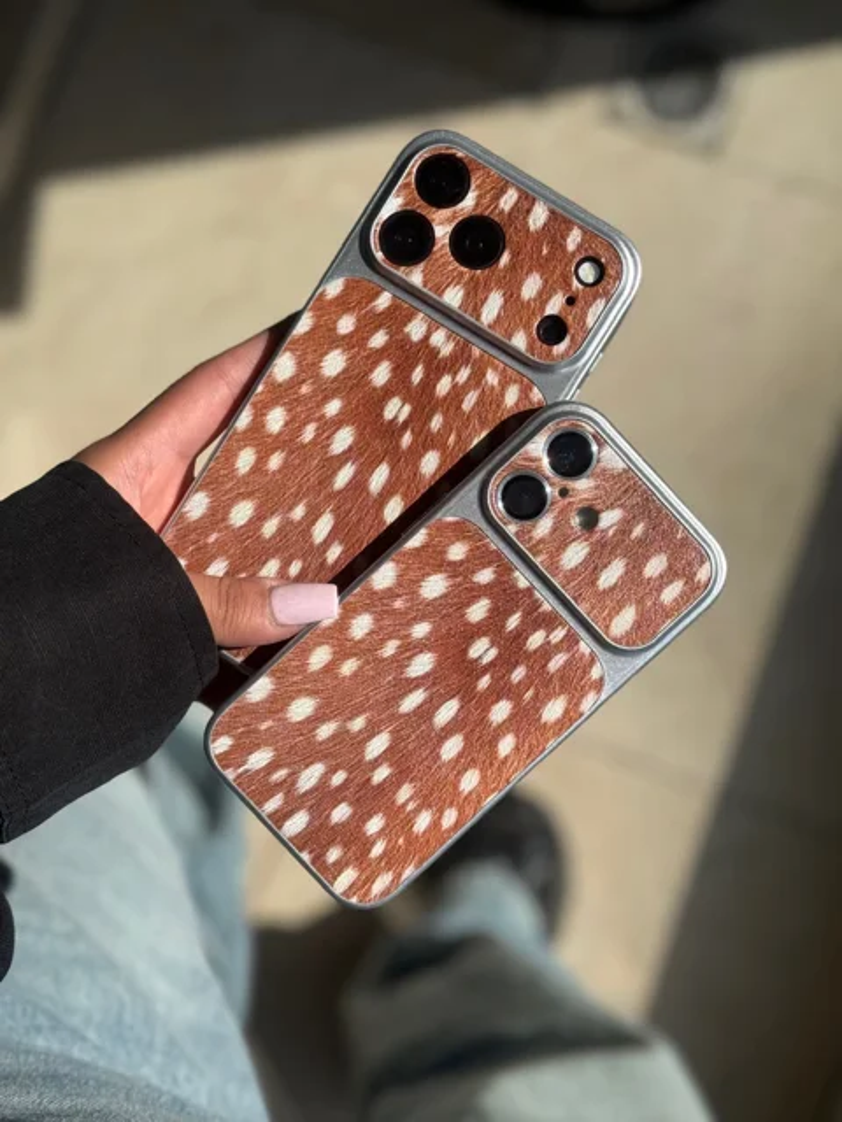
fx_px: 1557
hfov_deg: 30.3
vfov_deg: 39.7
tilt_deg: -88.4
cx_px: 421
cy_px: 561
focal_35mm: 48
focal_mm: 6.76
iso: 80
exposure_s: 1/9901
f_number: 1.78
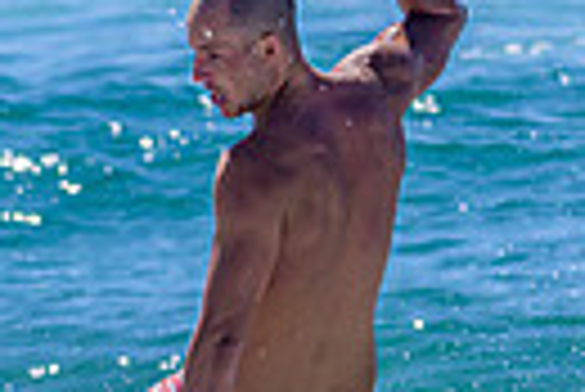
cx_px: -3
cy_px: 602
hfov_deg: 1.3
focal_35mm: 1562
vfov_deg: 0.9
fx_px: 25411
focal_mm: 350
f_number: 11
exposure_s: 1/2000
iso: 900
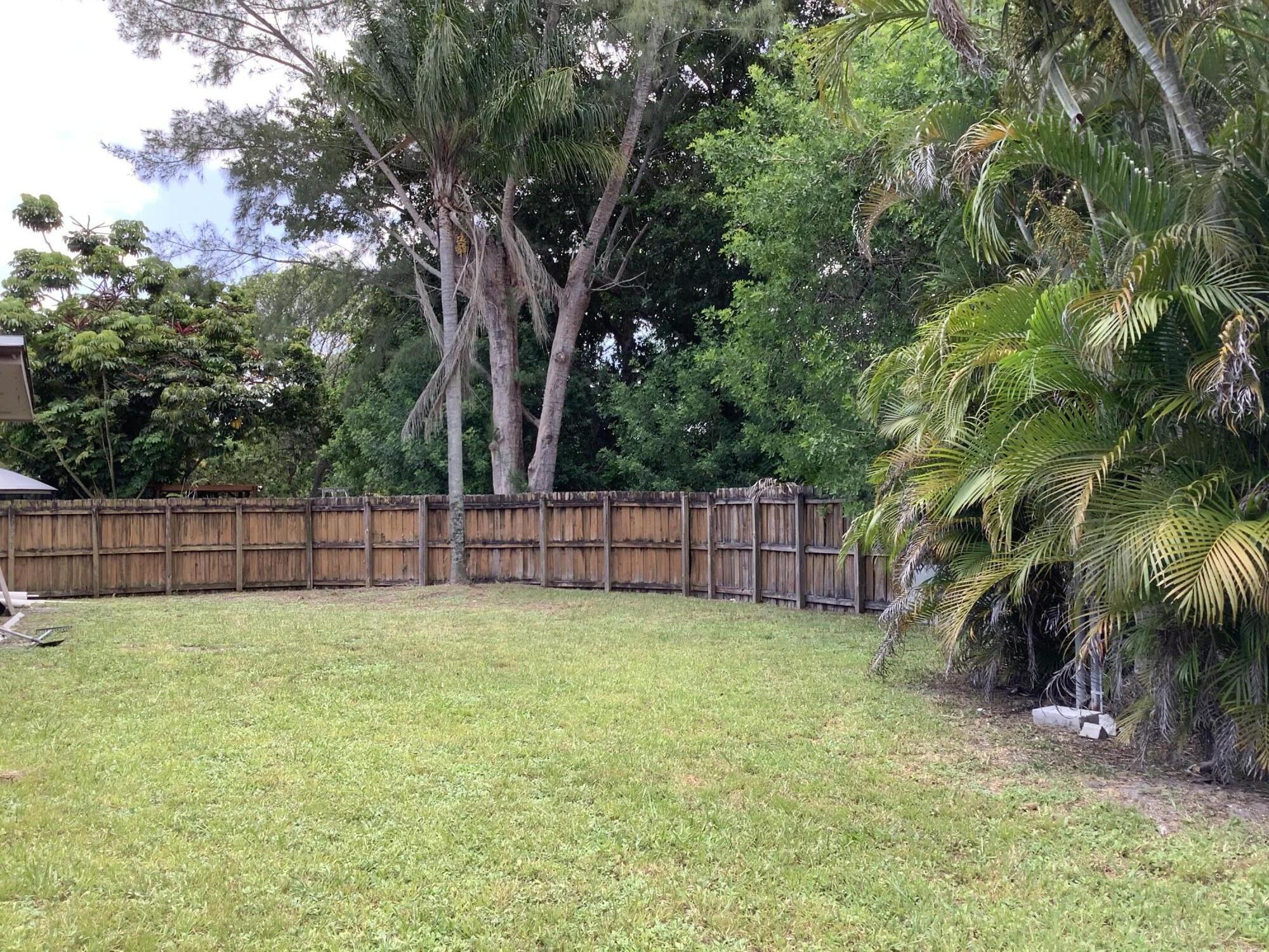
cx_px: 634
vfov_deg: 45.4
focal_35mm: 31
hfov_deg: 58.4
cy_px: 476
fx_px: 1136
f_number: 2.4
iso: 25
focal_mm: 3.3
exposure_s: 1/155
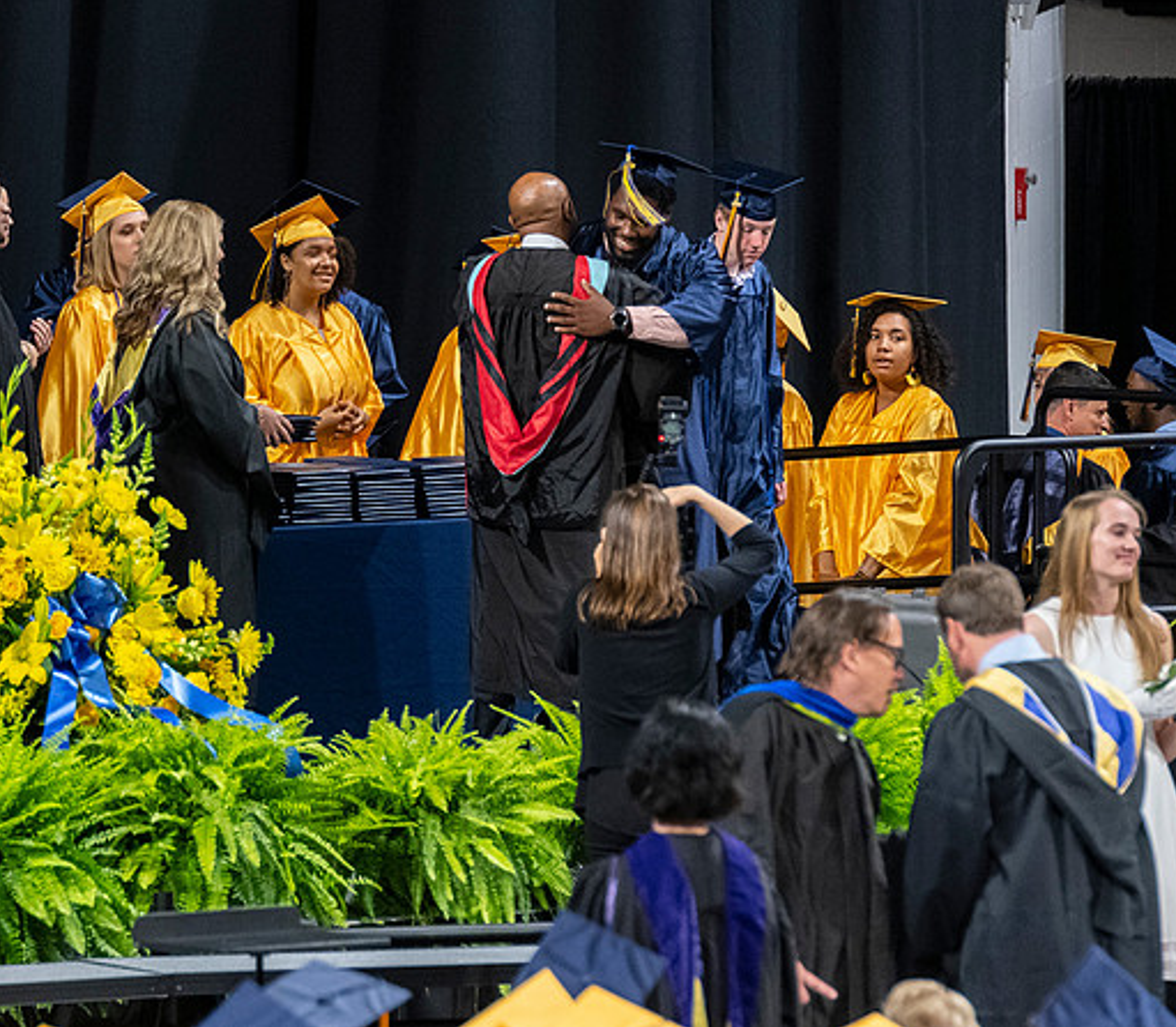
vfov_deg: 4.0
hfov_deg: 4.6
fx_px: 14574
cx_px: 339
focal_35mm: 404
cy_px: 343
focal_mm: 190
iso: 2000
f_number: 4
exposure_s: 1/200
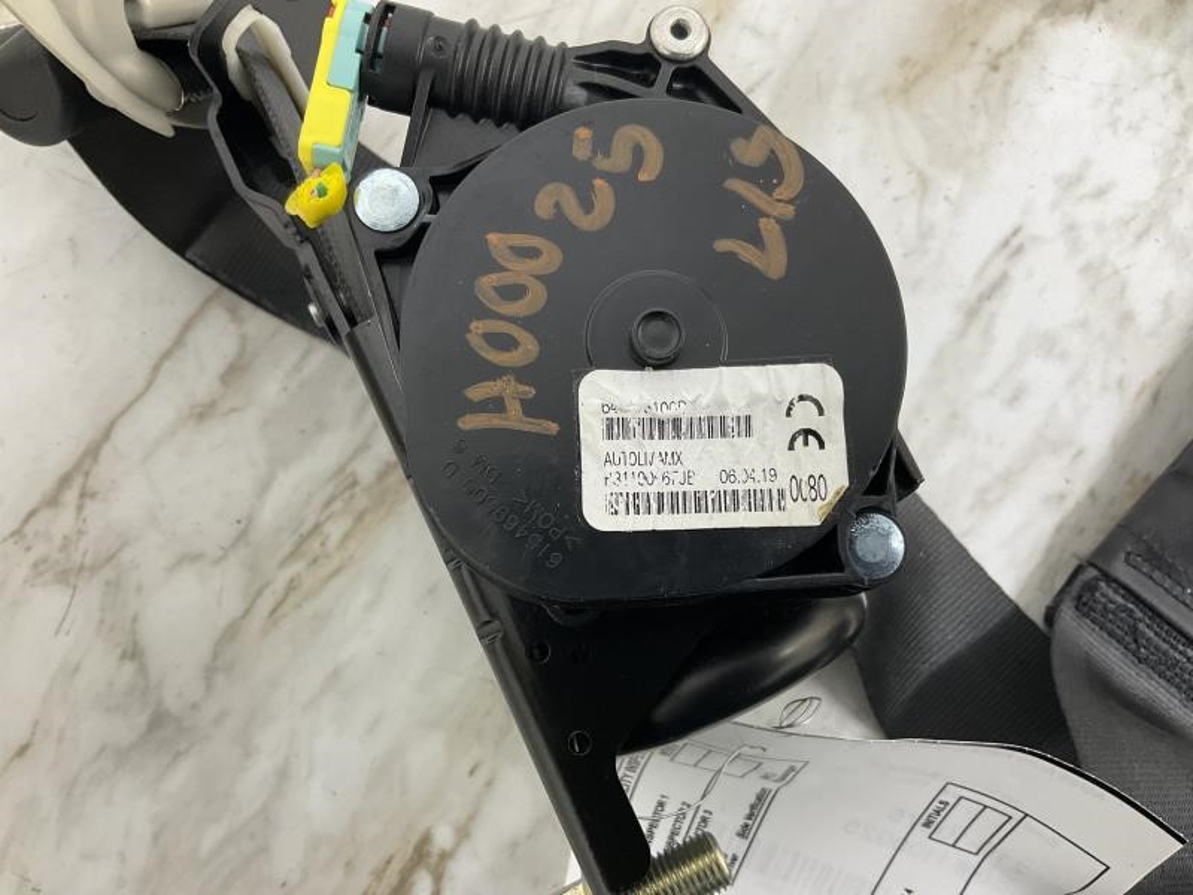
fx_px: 999
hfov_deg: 61.7
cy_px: 448
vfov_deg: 48.2
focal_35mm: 29
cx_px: 596
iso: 64
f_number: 1.8
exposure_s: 1/60
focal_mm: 3
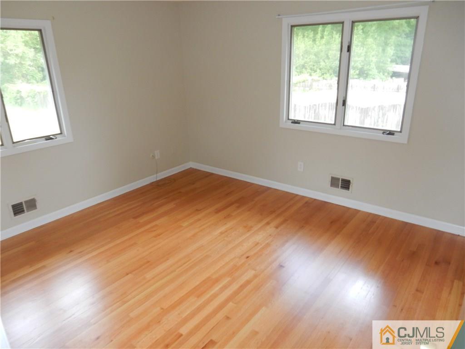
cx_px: 232
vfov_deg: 54.9
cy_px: 174
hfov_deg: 69.4
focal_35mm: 25
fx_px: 336
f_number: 3.7
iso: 200
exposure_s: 1/30
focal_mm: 4.5
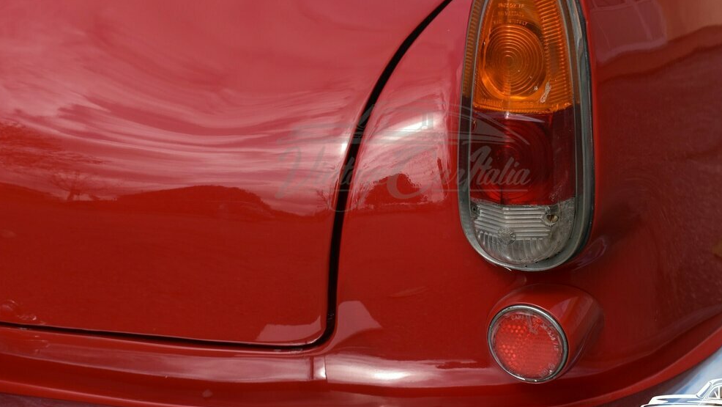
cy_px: 186
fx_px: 1245
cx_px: 410
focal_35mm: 65
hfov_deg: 32.3
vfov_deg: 18.5
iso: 100
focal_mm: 34
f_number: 8
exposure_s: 1/250
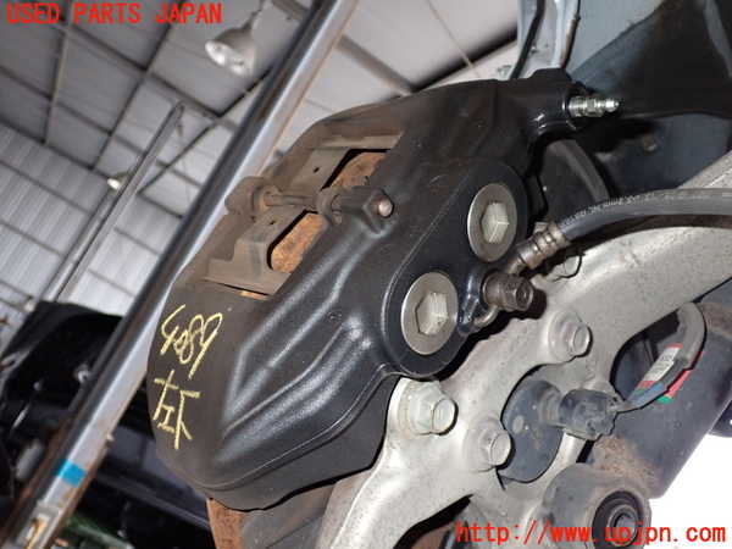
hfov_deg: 51.4
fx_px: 761
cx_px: 366
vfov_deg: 39.7
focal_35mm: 36
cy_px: 274
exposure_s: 1/125
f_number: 2.5
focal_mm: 6.37
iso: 400
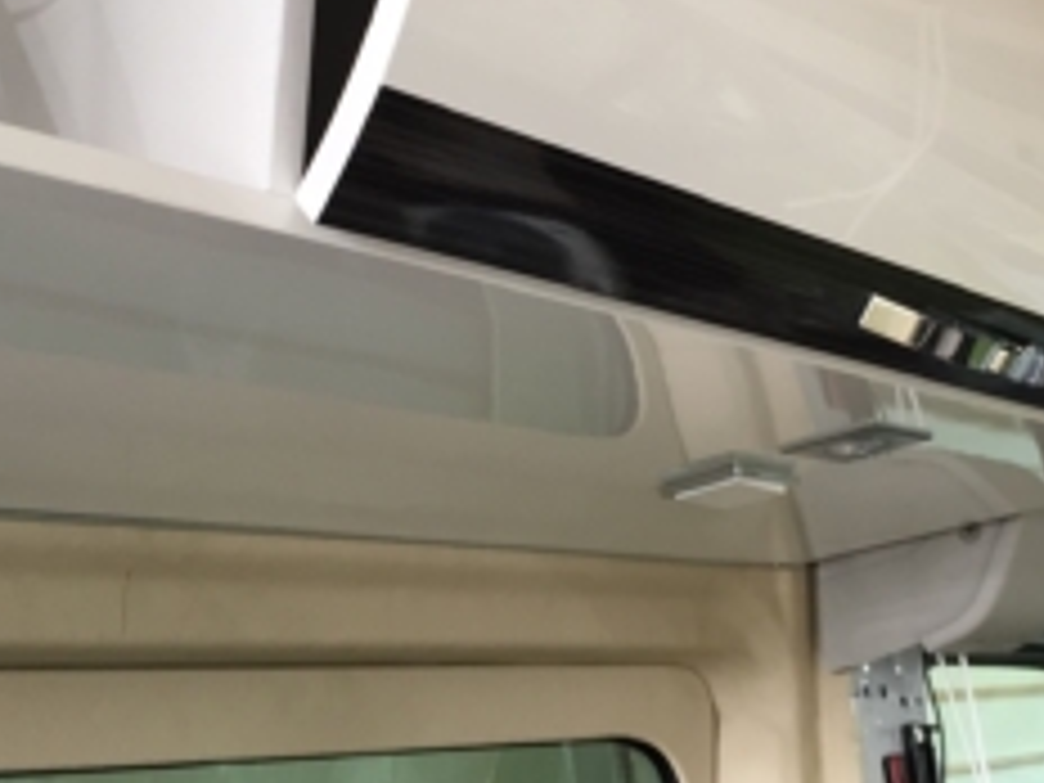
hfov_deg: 37.8
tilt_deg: +21.3
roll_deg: +7.4
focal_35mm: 50
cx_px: 684
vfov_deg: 28.7
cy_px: 198
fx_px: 1508
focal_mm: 4.15
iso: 50
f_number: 2.2
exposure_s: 1/33
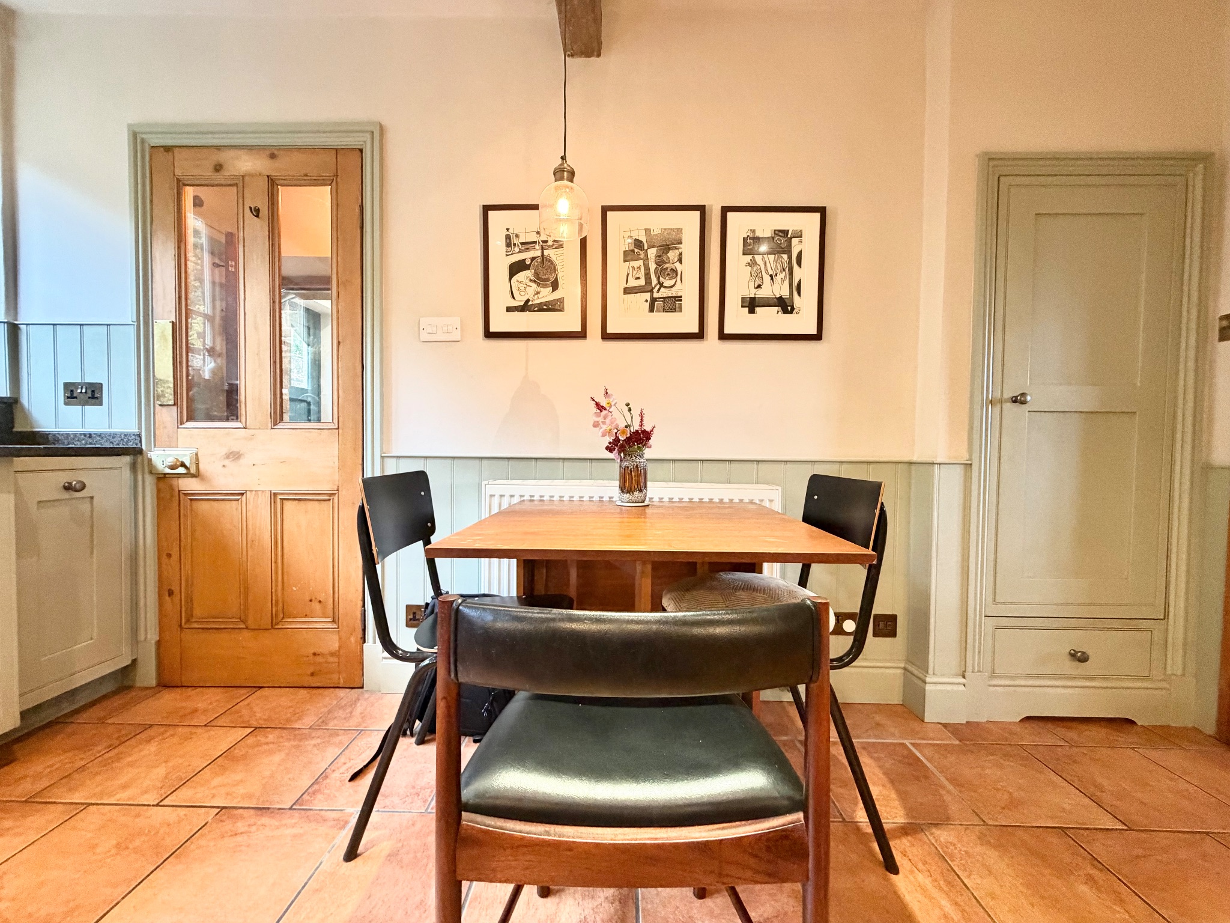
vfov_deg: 85.7
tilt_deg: -2.9
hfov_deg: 102.1
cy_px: 462
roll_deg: -0.4
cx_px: 615
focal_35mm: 14
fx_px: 497
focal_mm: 2.22
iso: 400
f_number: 2.2
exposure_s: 1/50
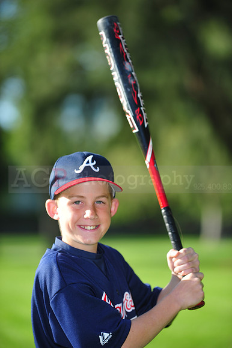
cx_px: 116
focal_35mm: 200
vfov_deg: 10.3
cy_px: 174
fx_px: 1935
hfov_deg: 6.9
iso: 200
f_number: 4
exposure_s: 1/800
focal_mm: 200
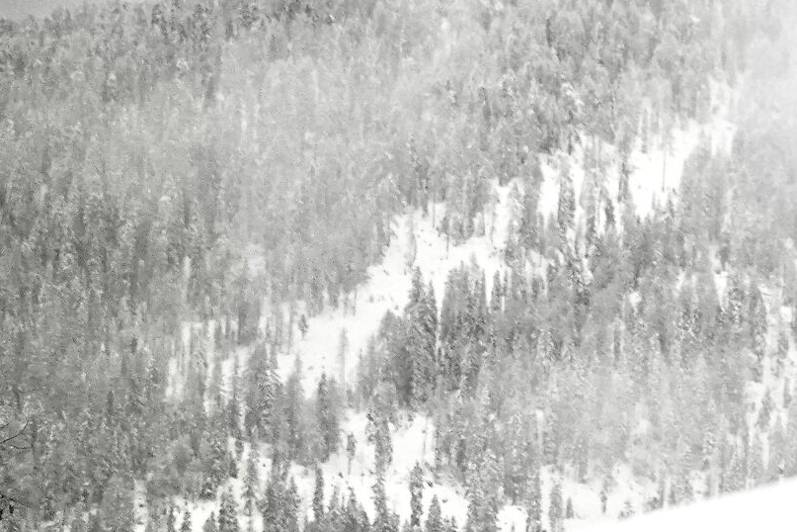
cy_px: -76
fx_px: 19746
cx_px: 1173
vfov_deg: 1.5
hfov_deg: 2.3
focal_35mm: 892
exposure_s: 1/320
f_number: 6.3
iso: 500
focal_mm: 300
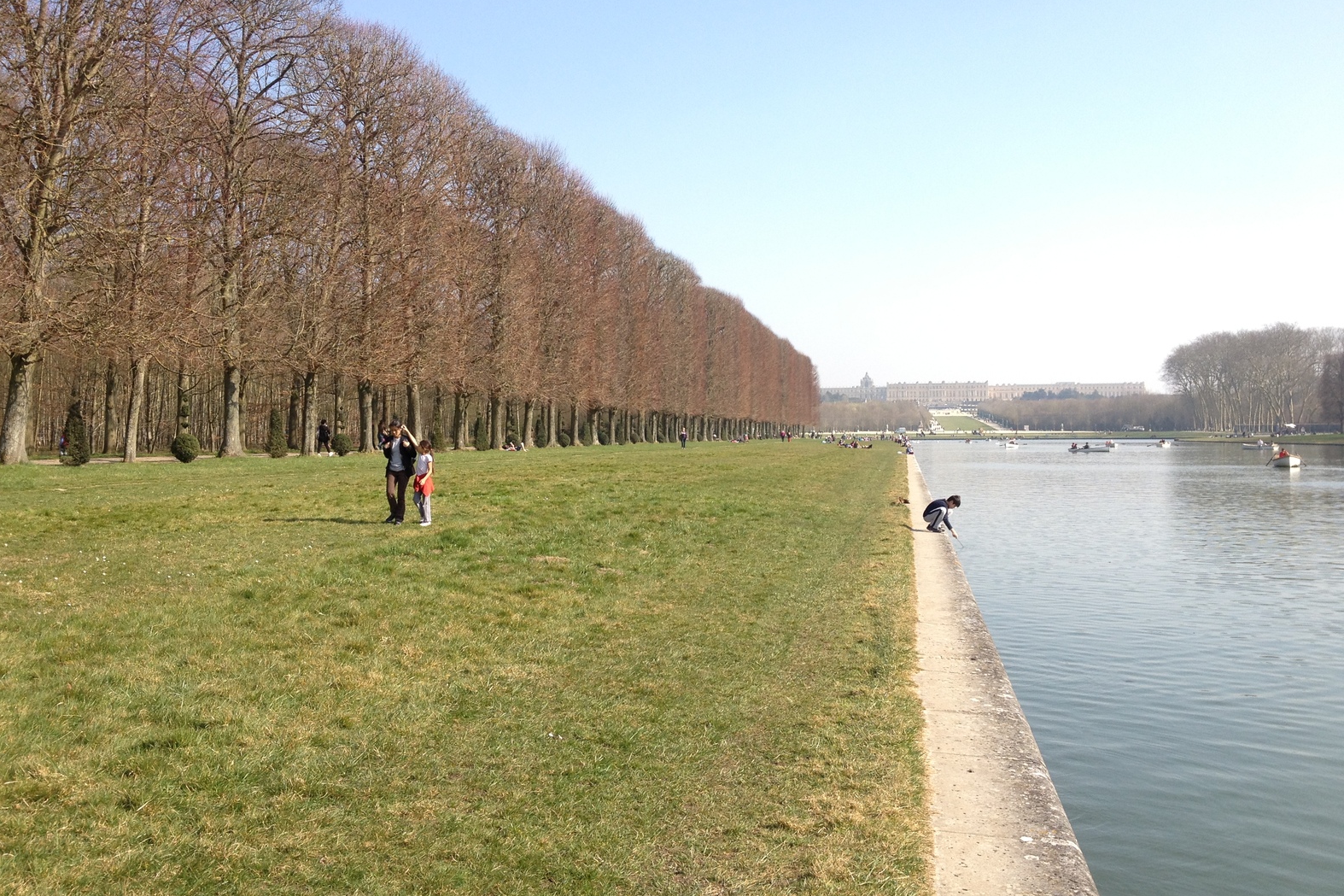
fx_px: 1381
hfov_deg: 51.9
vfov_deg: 35.9
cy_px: 405
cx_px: 675
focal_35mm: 37
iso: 50
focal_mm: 4.28
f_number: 2.4
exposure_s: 1/726
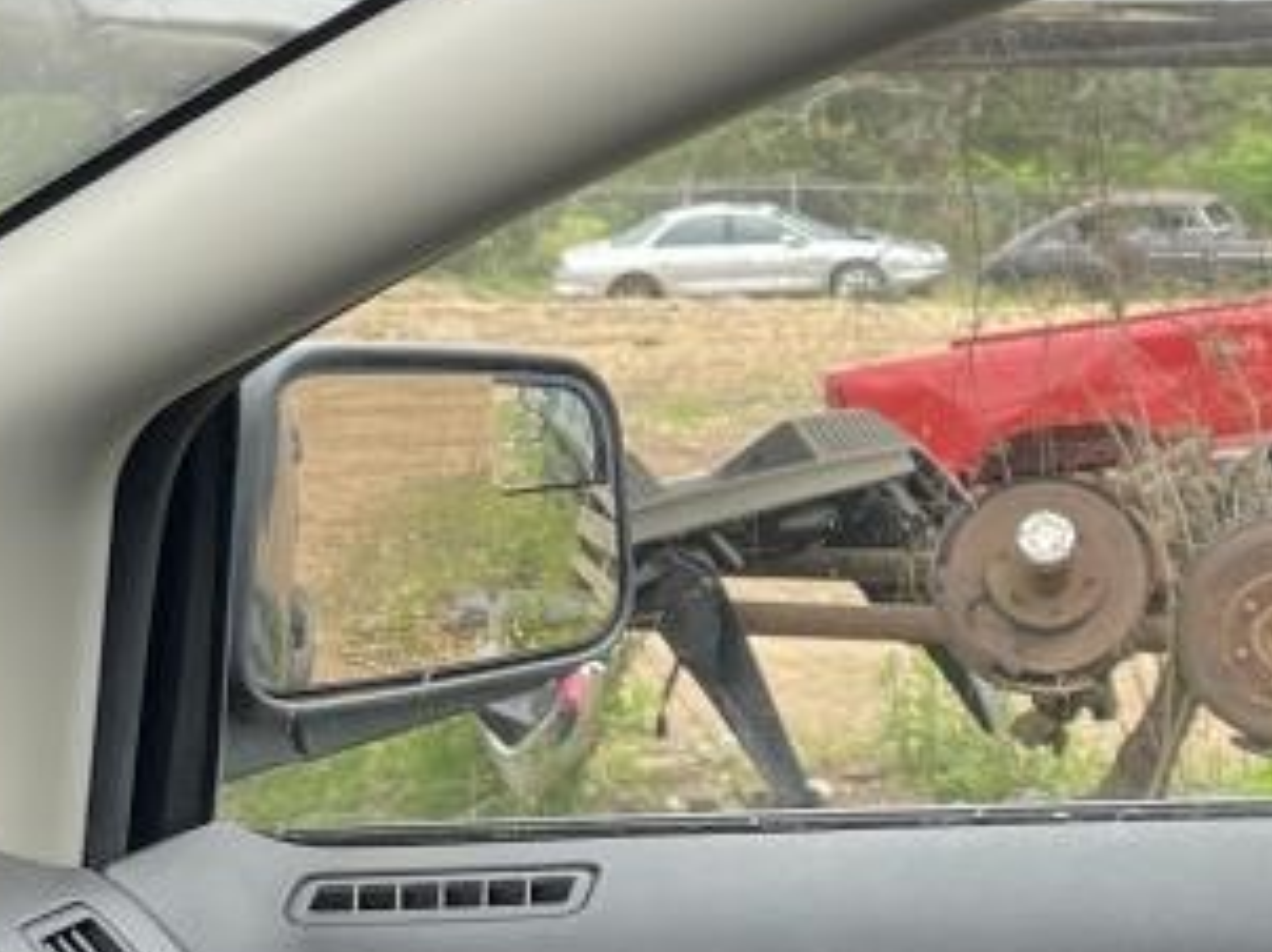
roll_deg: -1.2
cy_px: 72
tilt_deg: -0.4
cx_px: 1150
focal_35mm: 106
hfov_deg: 18.3
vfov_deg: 13.8
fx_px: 3892
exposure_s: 1/472
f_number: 1.6
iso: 32
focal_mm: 5.1
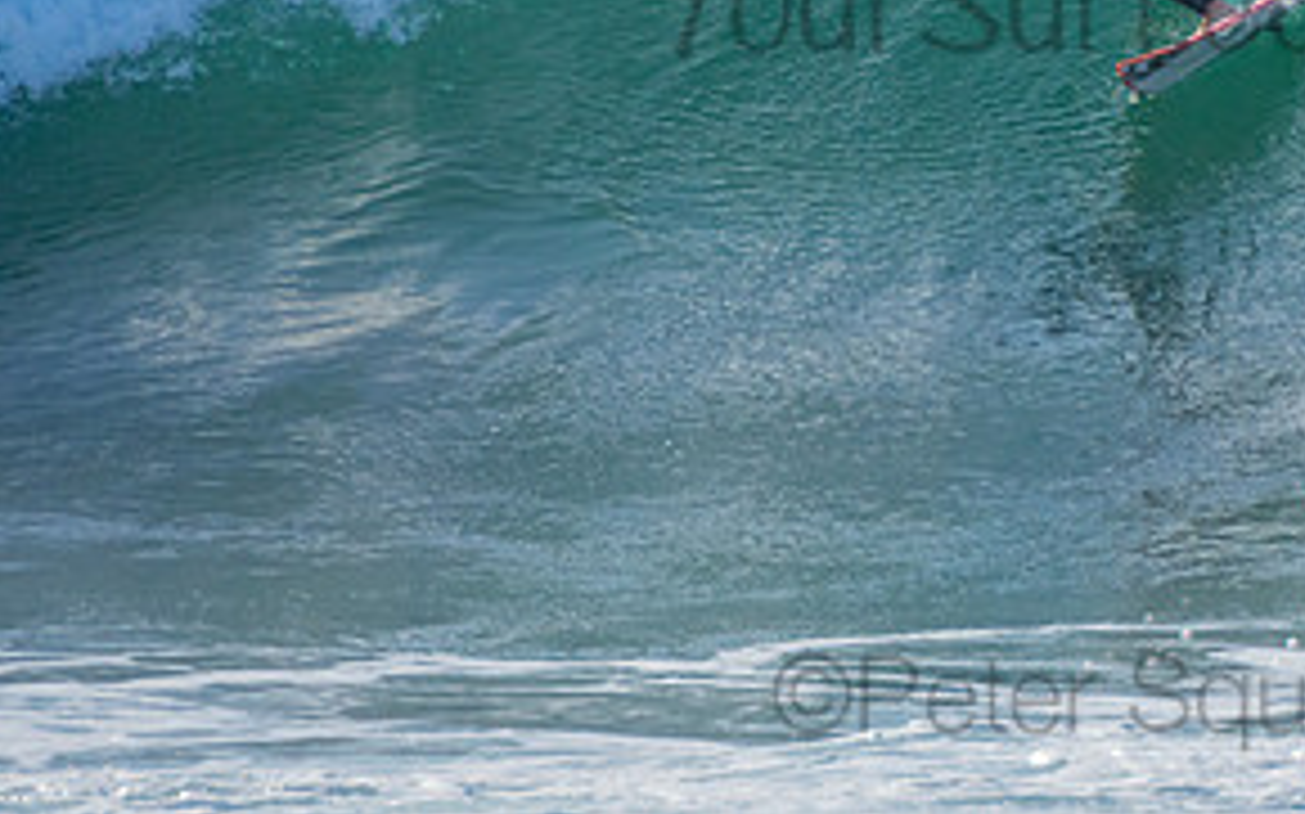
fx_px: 43480
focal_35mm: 1223
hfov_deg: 1.7
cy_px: -52
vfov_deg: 1.1
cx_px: 1120
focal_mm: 400
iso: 280
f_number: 5.6
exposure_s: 1/2000
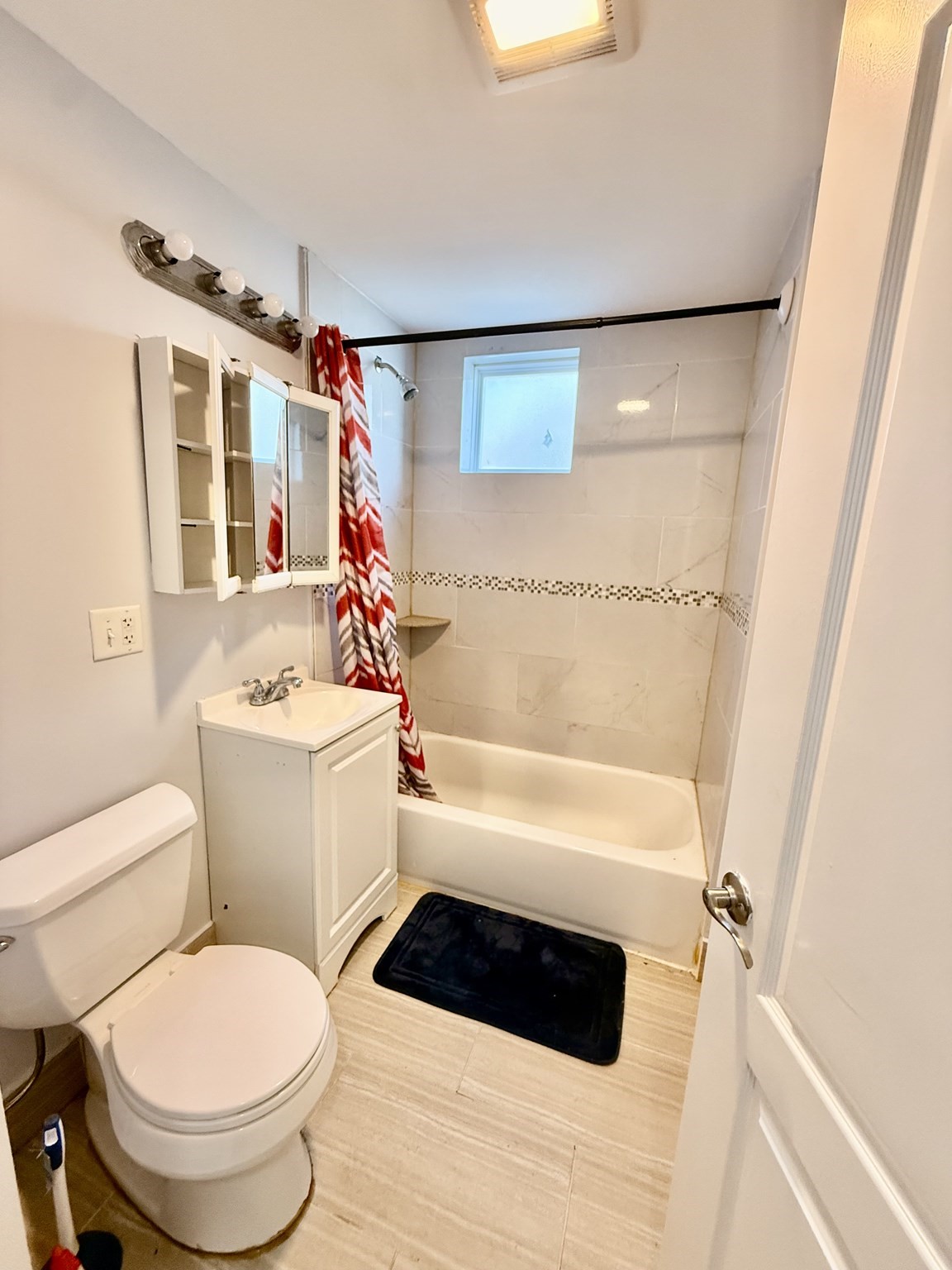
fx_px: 513
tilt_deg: -11.2
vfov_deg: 102.1
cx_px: 476
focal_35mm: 14
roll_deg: -4.1
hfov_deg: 85.7
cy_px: 635
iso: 400
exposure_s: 1/120
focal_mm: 2.22
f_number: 2.2
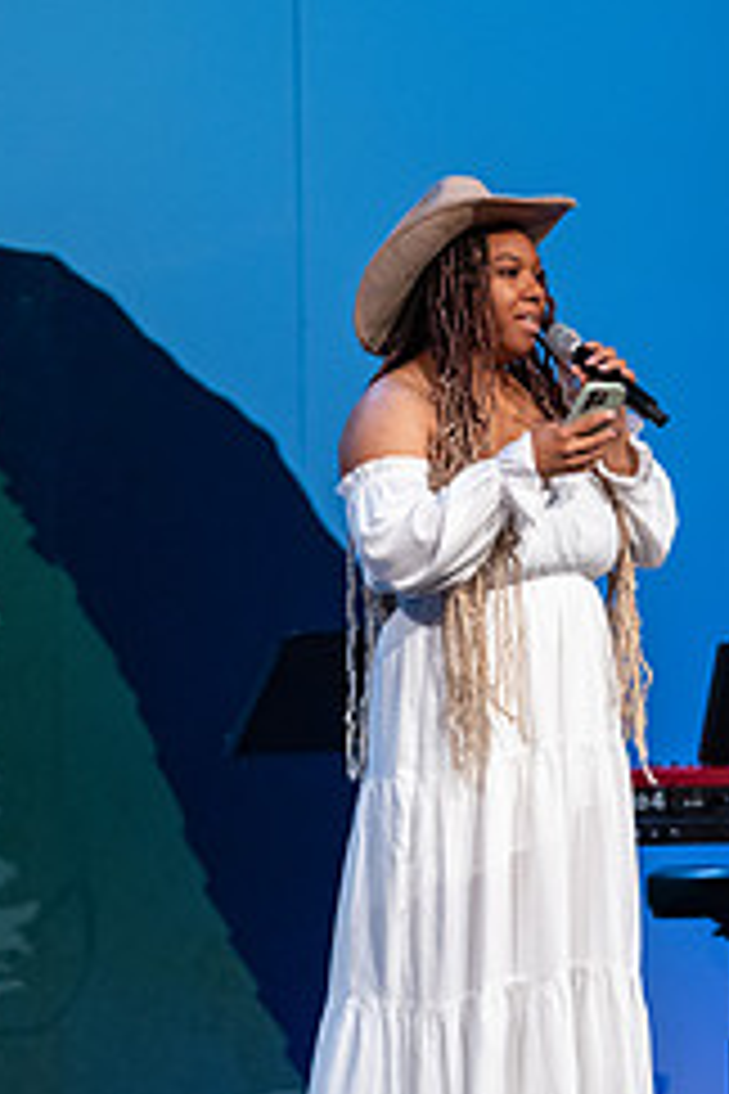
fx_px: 11815
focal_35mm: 389
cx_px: 572
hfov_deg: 3.5
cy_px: 594
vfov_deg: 5.3
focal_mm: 140
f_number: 2.8
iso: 1600
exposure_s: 1/210
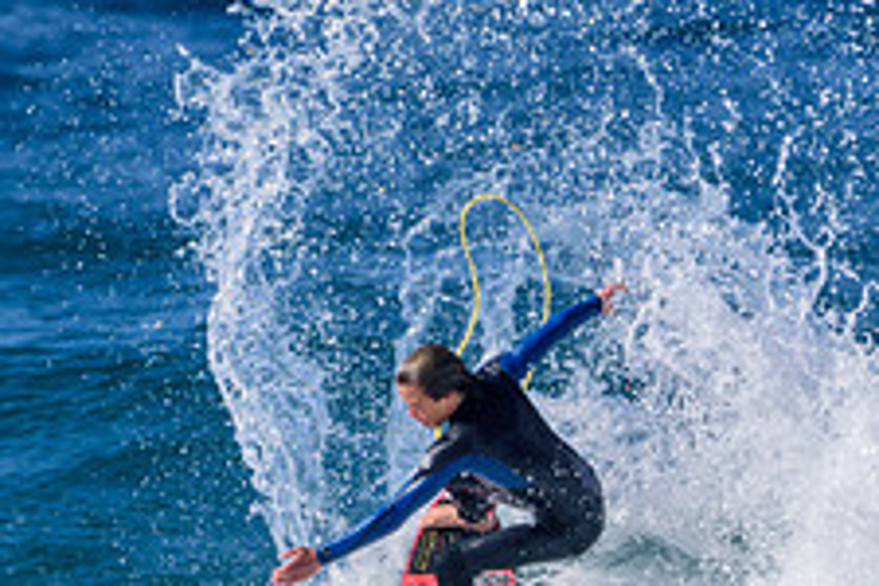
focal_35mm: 1937
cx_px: 500
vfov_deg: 0.7
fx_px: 47291
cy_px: 643
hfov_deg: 1.1
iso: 200
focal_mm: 500
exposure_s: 1/2000
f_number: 5.6
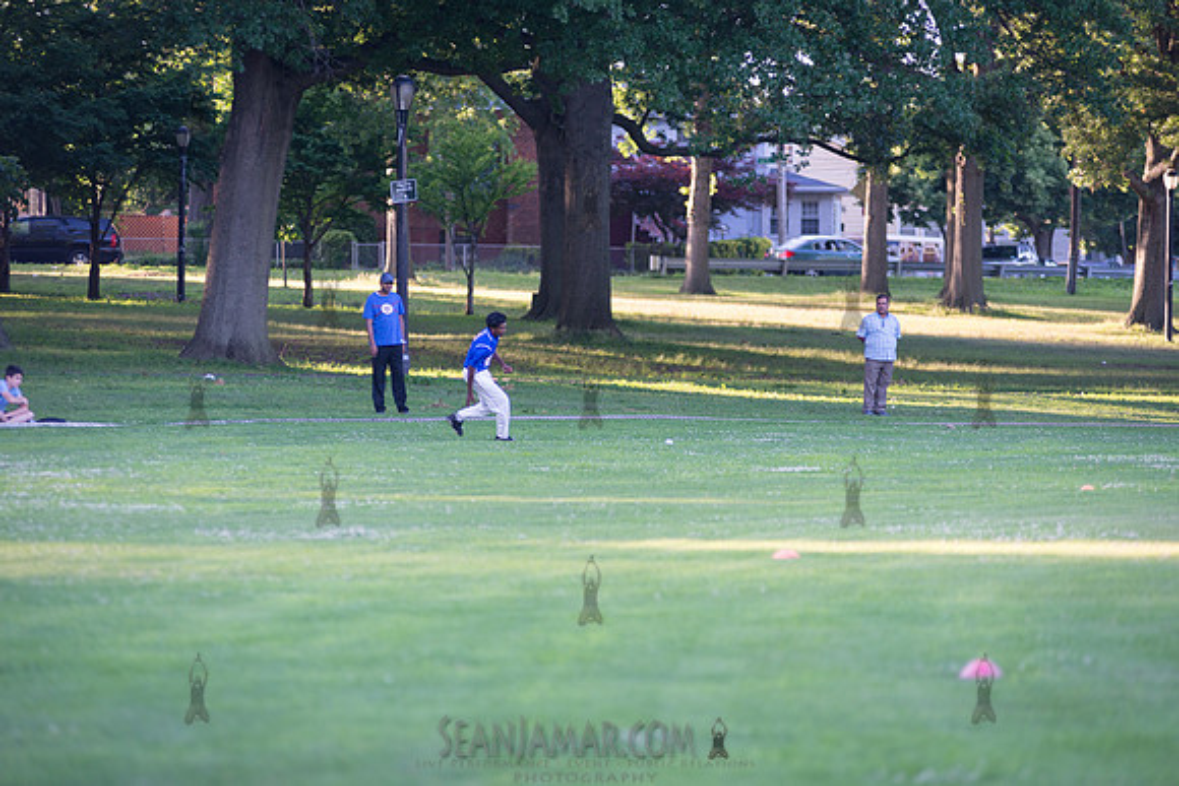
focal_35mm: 185
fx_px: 6060
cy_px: 393
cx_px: 590
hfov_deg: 11.1
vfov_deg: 7.4
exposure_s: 1/400
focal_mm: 185
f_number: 2.8
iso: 400
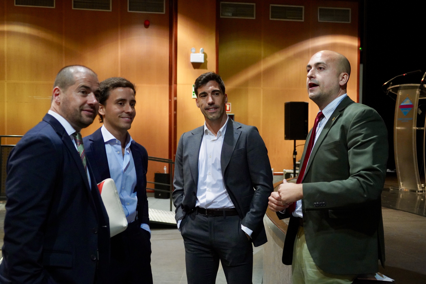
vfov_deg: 31.9
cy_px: 142
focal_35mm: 42
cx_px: 213
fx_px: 497
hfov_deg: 46.4
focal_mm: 42
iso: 8000
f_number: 4.5
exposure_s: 1/160
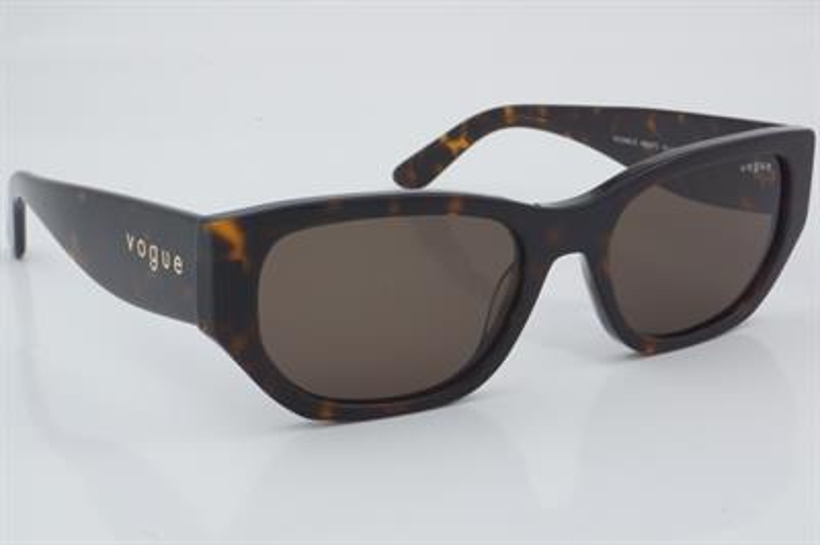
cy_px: 272
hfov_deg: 27.0
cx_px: 410
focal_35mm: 75
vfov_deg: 18.2
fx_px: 1707
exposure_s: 1/3
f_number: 32
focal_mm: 50
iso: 100
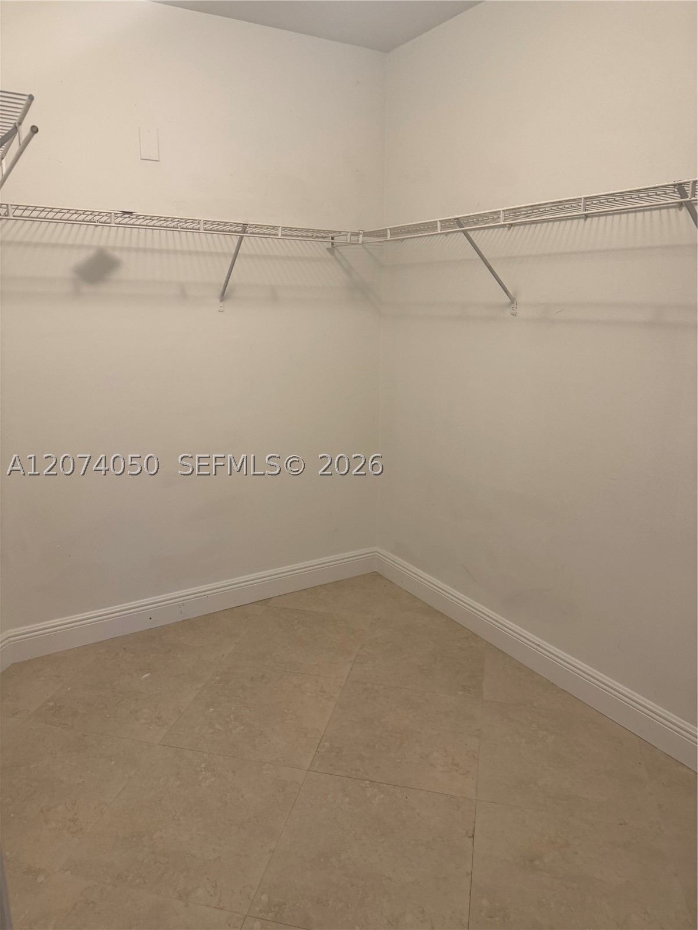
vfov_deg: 71.6
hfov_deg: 56.8
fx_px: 645
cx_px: 349
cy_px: 465
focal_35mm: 24
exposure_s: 1/60
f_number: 1.78
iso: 160
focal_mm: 6.76
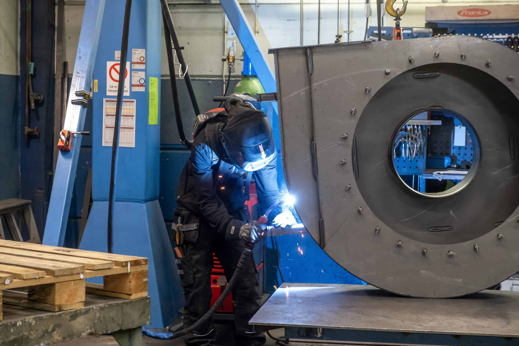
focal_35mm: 80
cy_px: 183
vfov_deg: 17.1
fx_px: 1153
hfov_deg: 25.4
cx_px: 250
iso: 3200
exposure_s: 1/100
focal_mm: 50
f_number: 4
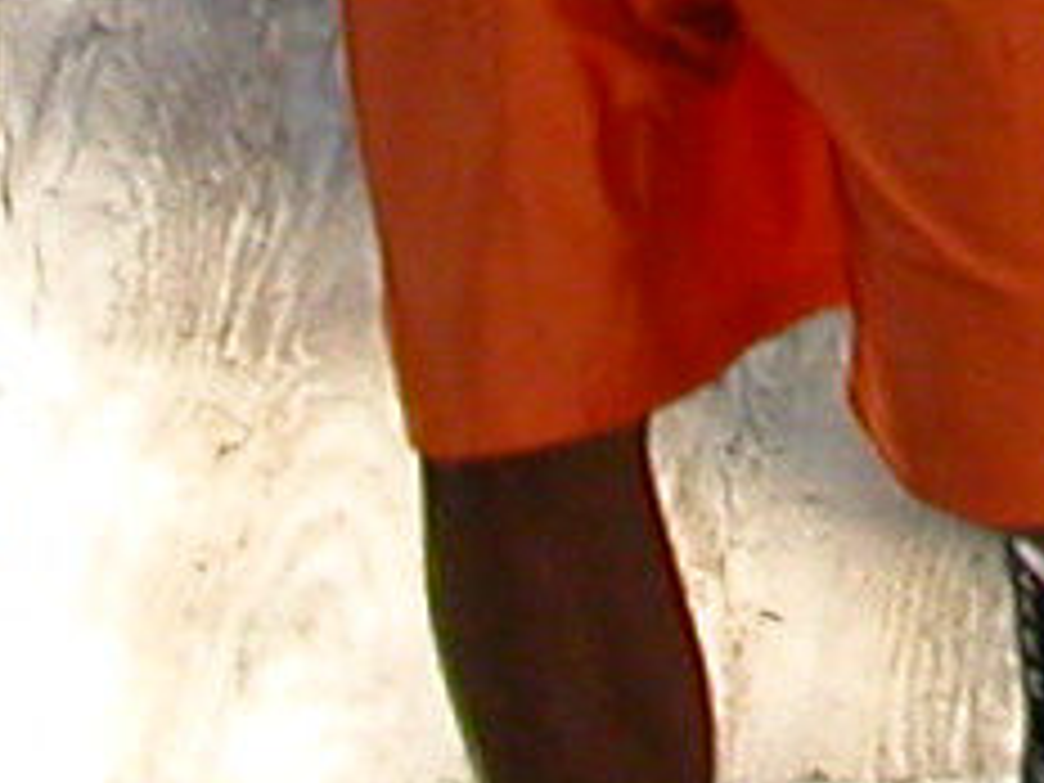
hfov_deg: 7.6
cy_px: -1444
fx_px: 7691
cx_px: 1616
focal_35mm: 255
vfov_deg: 5.5
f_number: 4.5
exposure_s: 1/190
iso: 100
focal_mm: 5.6
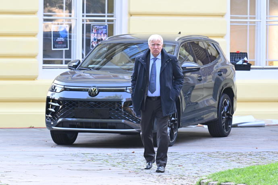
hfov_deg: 7.1
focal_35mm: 292
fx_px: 2255
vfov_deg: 4.7
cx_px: 139
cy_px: 92
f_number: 5.6
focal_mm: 195
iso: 800
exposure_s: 1/200
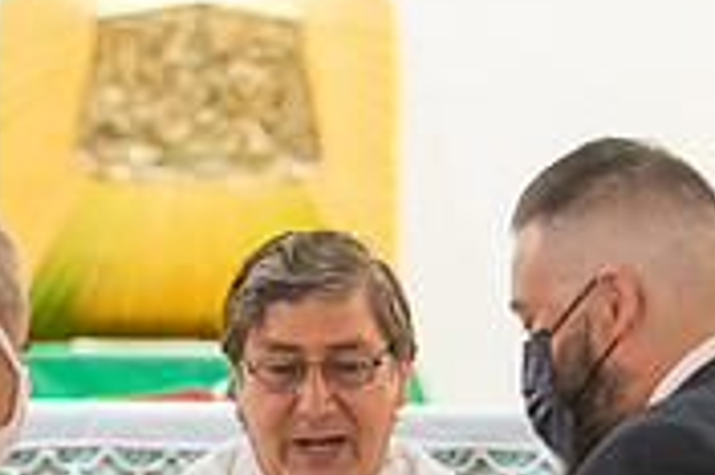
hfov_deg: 6.1
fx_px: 6687
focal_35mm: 337
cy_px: 725
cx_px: 236
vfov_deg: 4.0
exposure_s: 1/160
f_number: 2.8
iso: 2000
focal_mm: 102
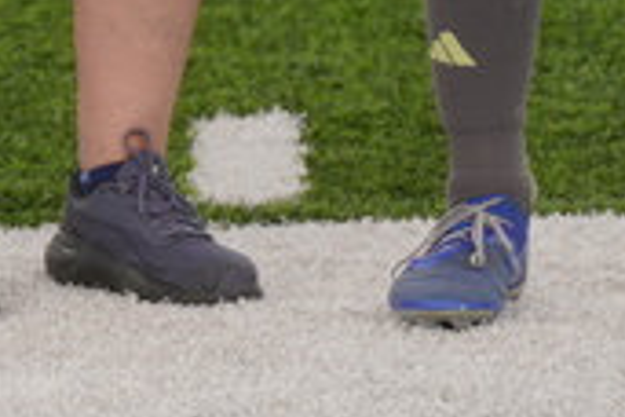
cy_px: -810
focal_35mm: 707
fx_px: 12273
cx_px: 577
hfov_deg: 2.9
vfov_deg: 1.9
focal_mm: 118
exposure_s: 1/200
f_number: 4
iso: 100
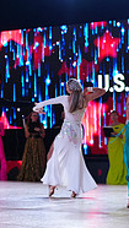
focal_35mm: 124
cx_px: -167
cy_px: 99
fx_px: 752
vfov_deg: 17.3
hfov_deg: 9.0
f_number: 4
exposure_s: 1/500
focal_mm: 38
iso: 1250
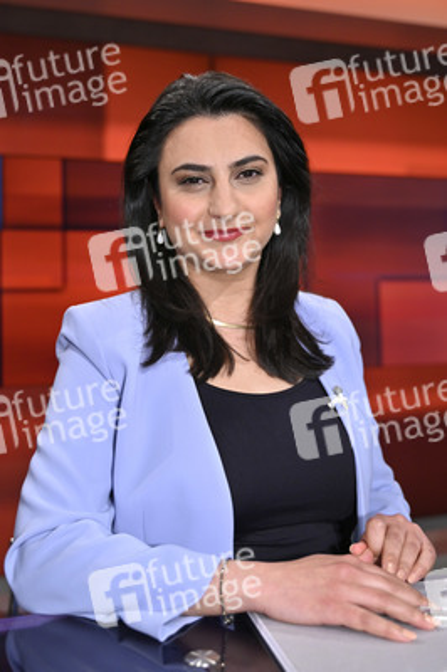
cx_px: 224
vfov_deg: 53.2
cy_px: 336
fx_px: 672
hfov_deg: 36.8
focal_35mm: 36
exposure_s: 1/200
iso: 500
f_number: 2.8
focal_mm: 36
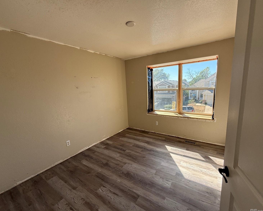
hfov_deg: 96.8
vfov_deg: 84.0
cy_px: 106
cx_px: 135
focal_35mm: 15
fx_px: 117
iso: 50
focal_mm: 2.22
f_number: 2.2
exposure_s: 1/274
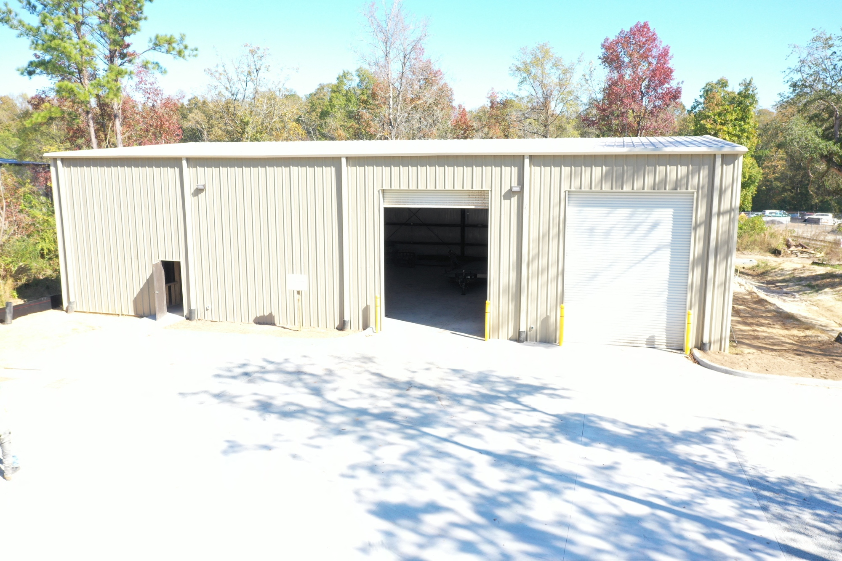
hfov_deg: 65.5
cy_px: 280
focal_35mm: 28
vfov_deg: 46.4
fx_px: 655
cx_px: 421
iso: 100
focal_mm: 10.26
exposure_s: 1/120
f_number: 5.6
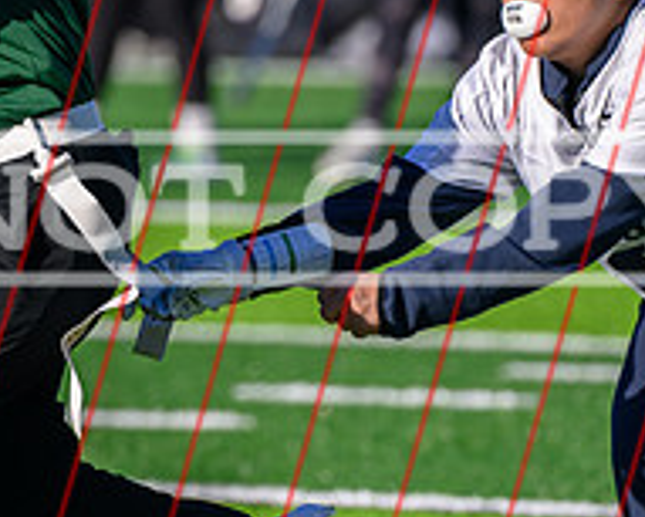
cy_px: 467
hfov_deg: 2.5
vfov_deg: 2.0
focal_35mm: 776
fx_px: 14821
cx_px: 504
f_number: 2.8
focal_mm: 200
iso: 80
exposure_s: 1/1250
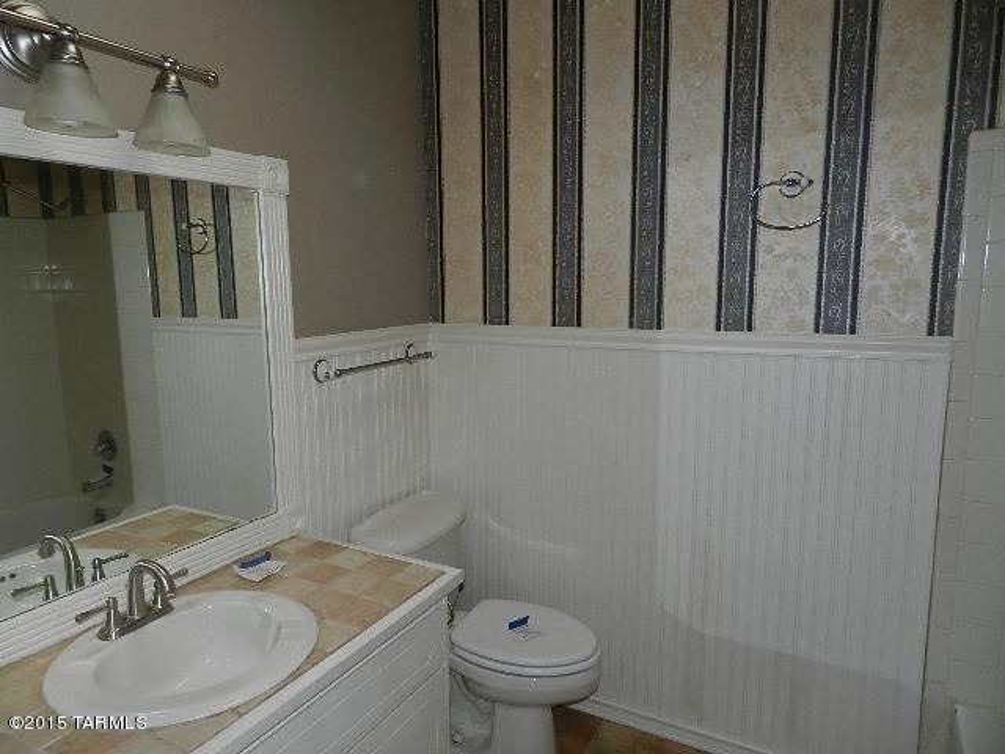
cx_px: 502
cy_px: 377
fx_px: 668
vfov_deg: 58.9
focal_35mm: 23
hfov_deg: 73.9
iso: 200
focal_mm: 4
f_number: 3.4
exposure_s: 1/30
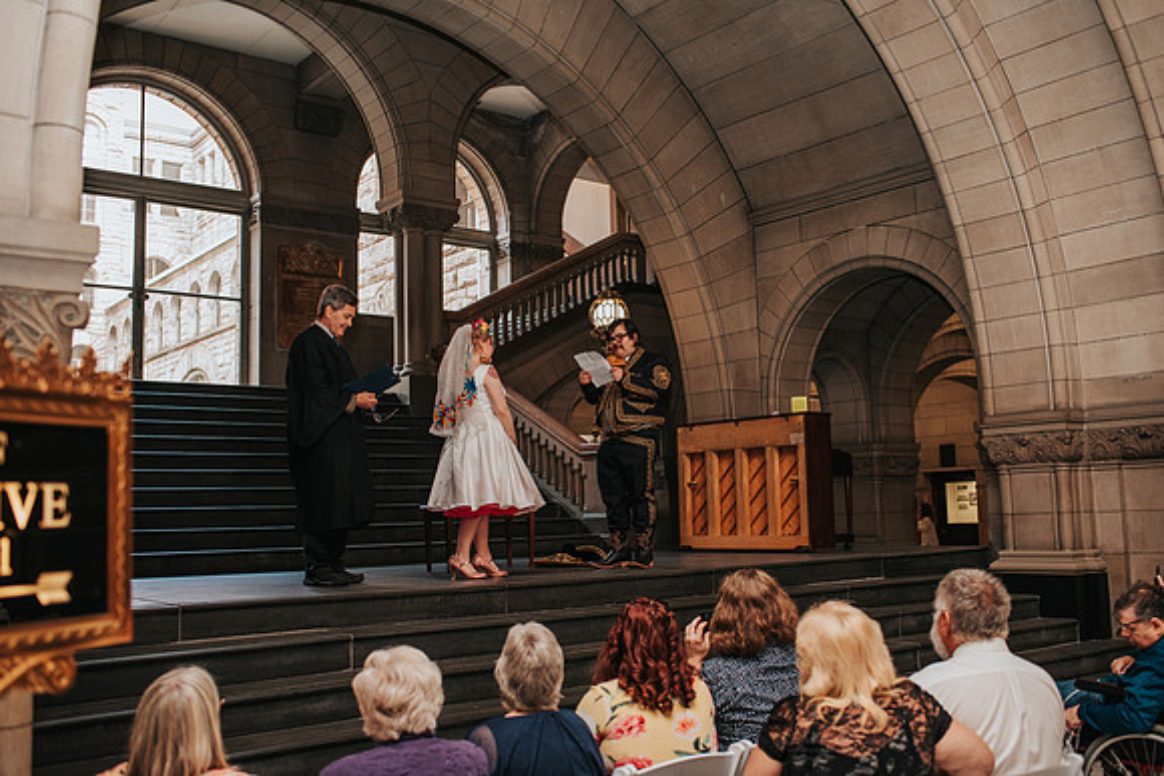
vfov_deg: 37.9
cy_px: 388
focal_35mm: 35
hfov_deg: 54.4
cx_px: 582
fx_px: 1132
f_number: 3.2
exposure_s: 1/200
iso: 1000
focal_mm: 35
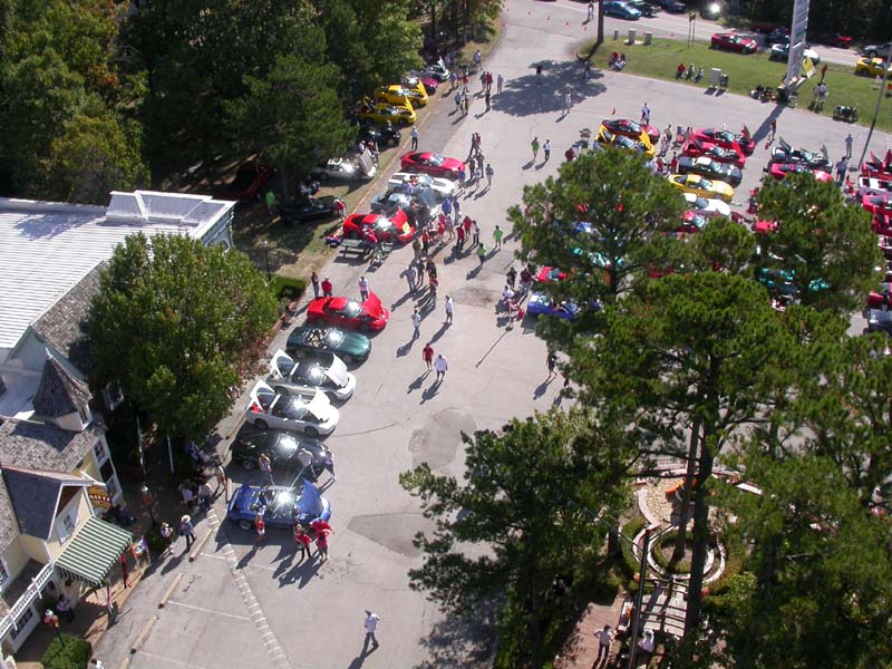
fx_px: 979
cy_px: 334
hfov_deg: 49.0
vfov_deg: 37.7
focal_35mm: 38
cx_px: 446
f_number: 6.7
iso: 100
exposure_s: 1/279
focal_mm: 7.85
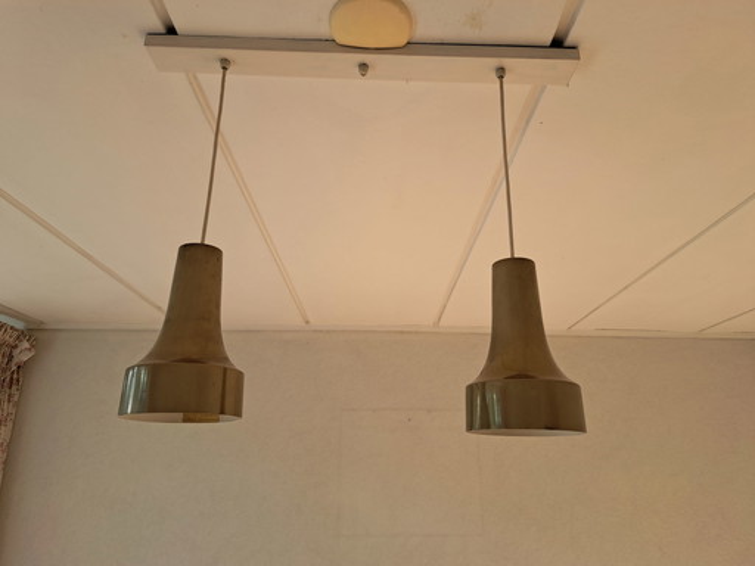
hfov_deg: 71.6
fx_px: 523
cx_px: 378
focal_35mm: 24
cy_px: 283
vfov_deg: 56.8
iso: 50
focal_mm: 5.23
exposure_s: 1/158
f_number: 1.8
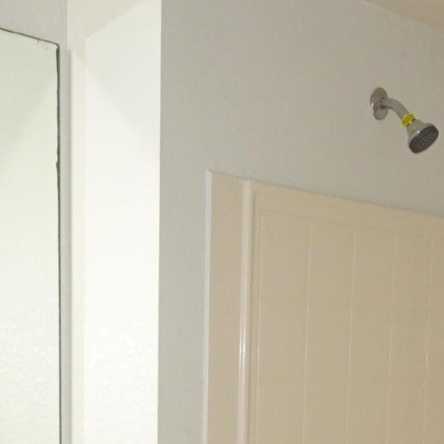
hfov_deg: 20.9
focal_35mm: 83
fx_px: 1204
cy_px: 565
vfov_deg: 19.4
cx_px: 179
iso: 200
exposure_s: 1/30
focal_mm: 4.25
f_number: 3.5
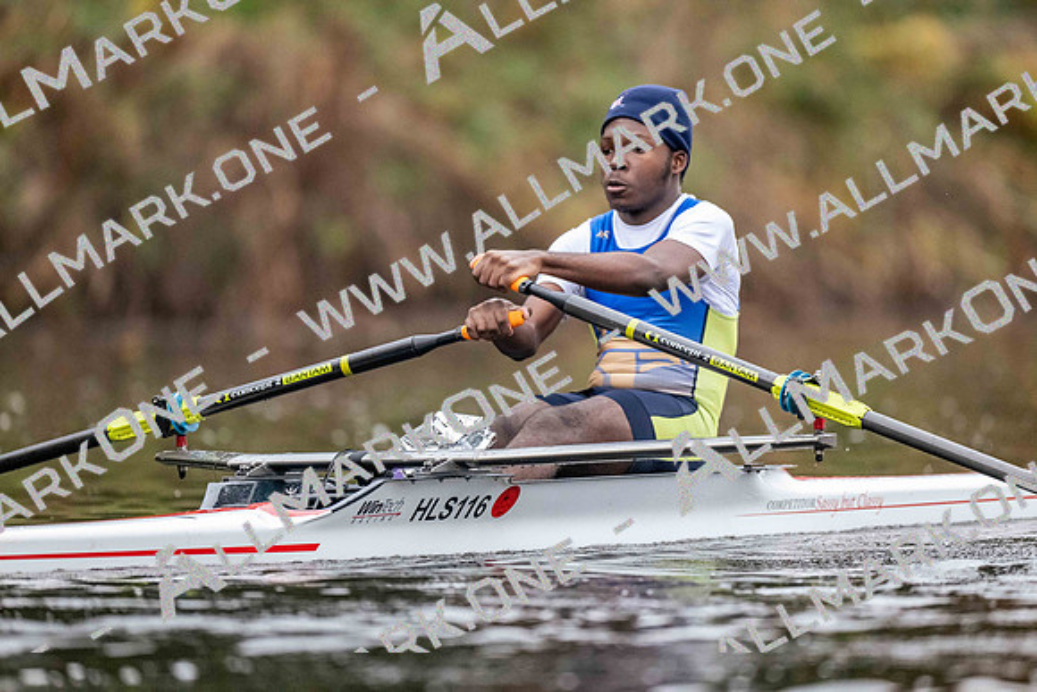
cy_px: 346
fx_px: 17287
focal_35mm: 600
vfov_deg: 2.3
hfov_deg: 3.4
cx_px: 518
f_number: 4
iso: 7200
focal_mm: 600
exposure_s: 1/2500
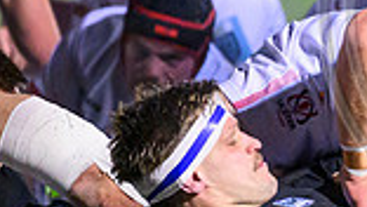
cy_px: 161
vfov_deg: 1.0
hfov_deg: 1.8
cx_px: 705
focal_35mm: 1165
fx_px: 11345
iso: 5000
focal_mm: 200
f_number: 3.2
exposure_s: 1/1250
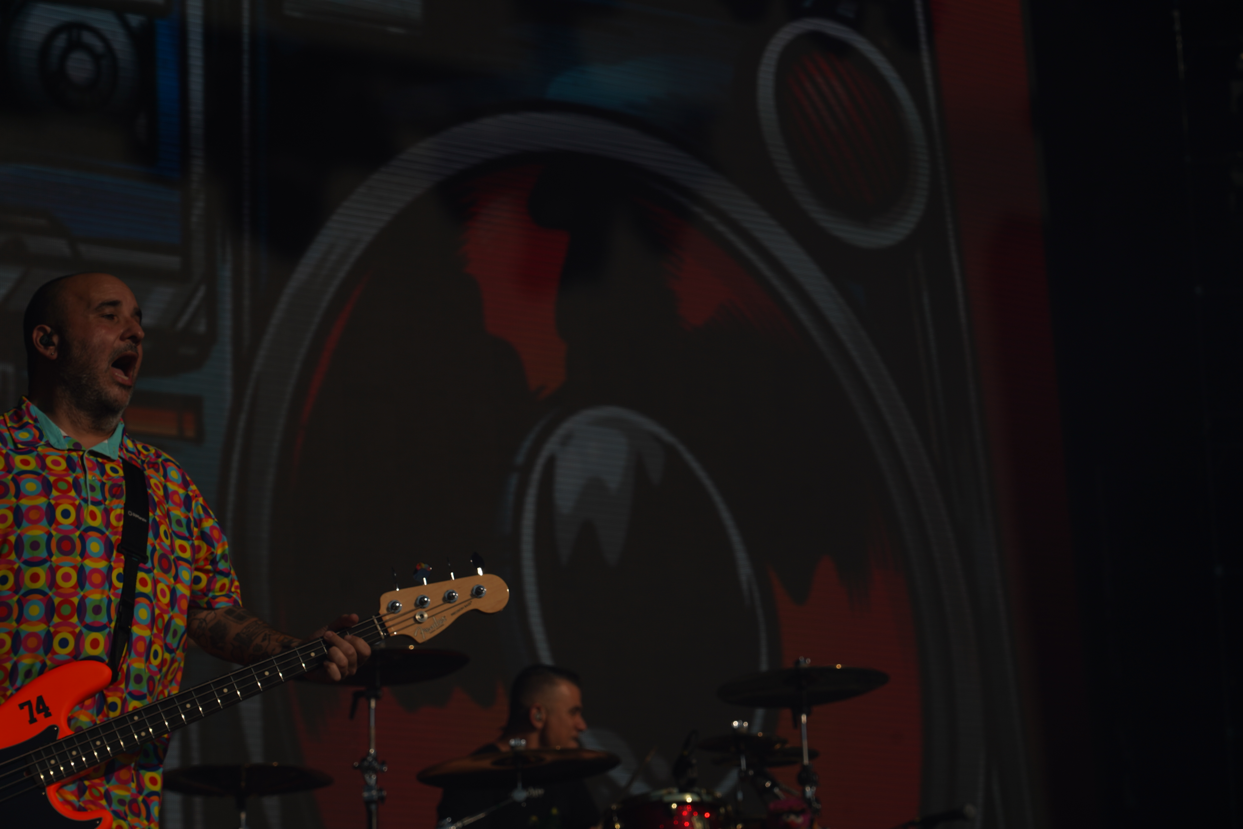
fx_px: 3625
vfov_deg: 13.0
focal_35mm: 105
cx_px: 622
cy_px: 414
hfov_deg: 19.5
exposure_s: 1/1600
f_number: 8
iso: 100
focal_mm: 105
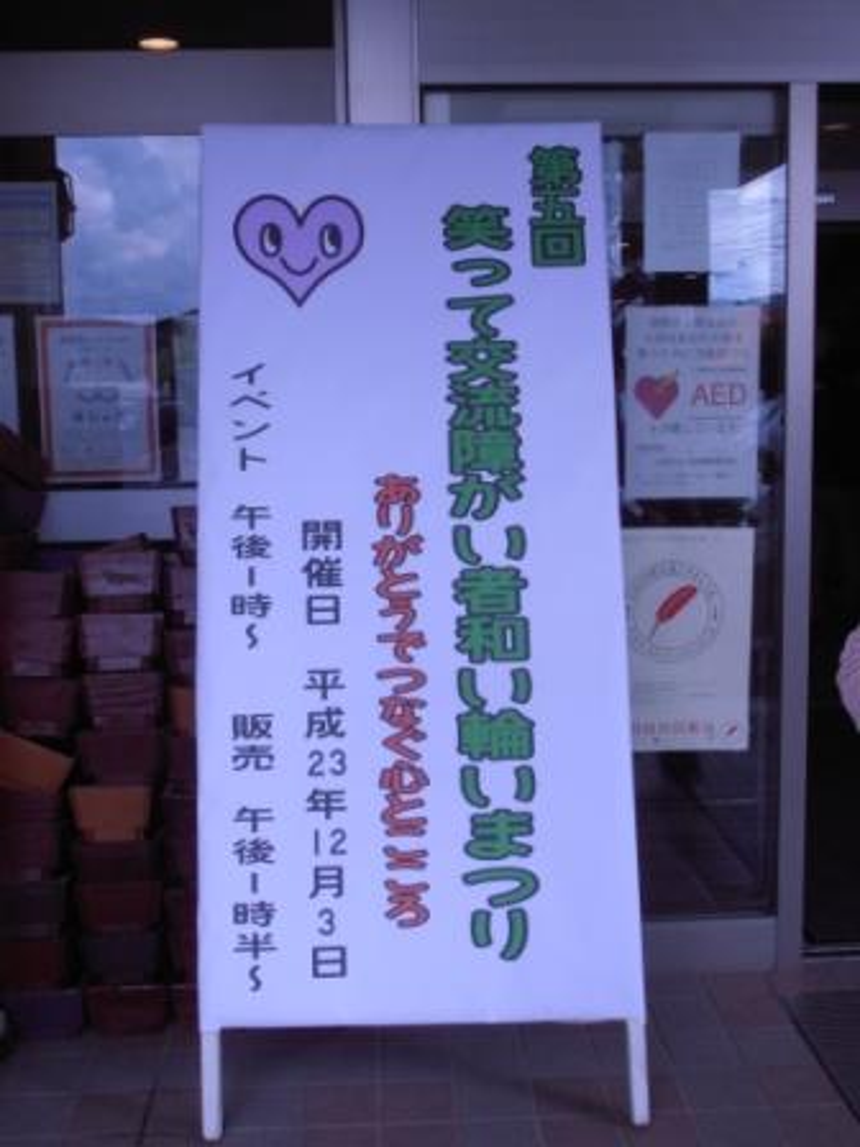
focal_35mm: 44
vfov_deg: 42.9
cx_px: 430
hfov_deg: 32.9
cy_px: 574
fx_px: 1458
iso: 80
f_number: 4.2
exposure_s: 1/160
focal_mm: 7.87
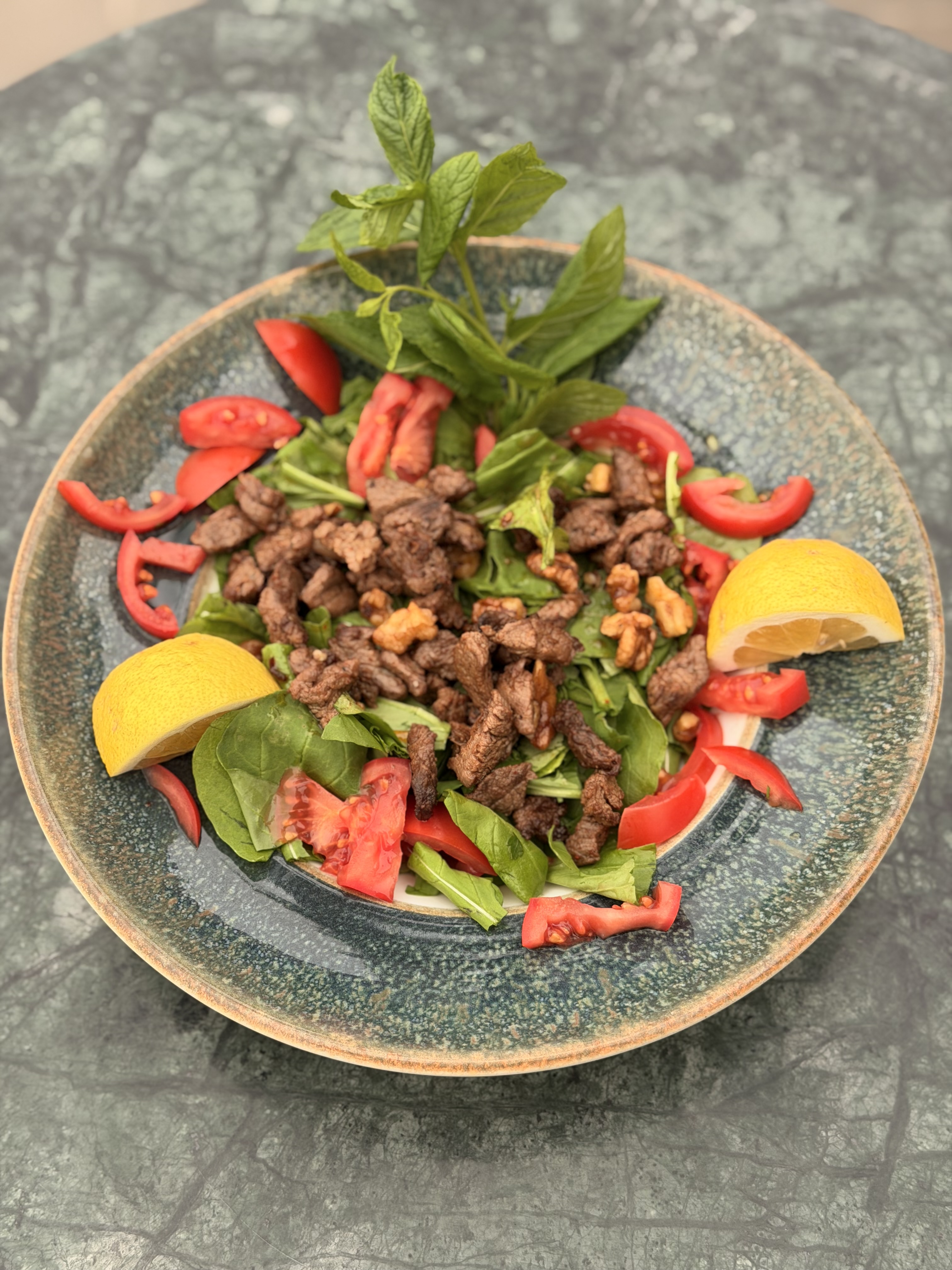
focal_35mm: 48
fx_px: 1760
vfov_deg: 39.7
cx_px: 476
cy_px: 635
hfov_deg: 30.3
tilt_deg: -63.0
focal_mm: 6.76
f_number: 1.78
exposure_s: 1/786
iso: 64
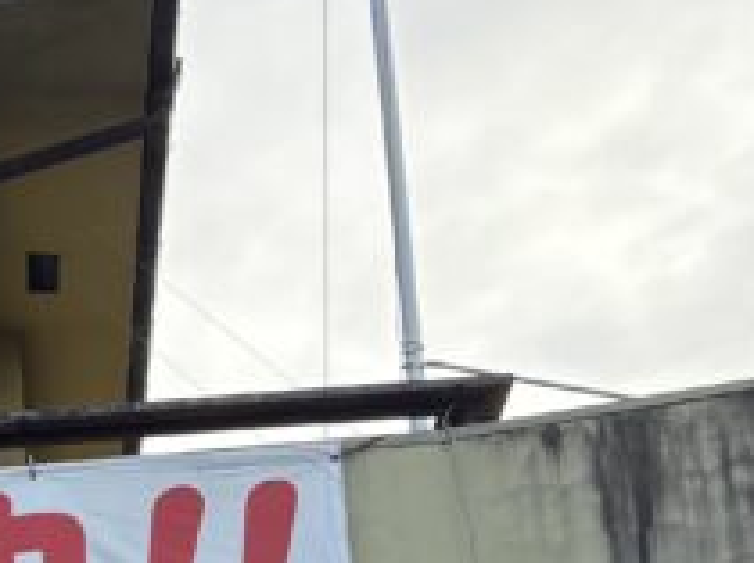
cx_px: -607
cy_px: 886
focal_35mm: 127
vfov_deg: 11.1
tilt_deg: +14.8
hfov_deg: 13.8
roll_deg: +0.3
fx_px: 2763
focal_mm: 5.96
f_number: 1.6
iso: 64
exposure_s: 1/1263
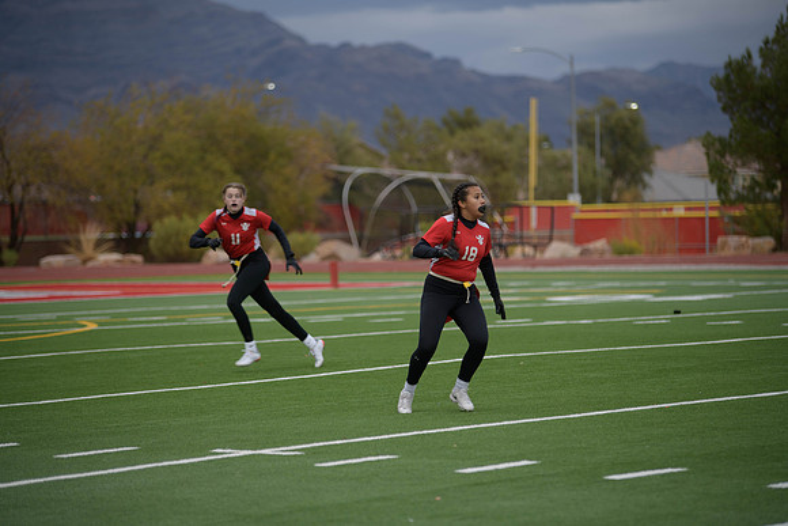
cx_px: 394
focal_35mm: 150
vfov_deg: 9.2
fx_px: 3284
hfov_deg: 13.7
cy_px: 263
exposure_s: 1/200
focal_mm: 150
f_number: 2.8
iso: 110
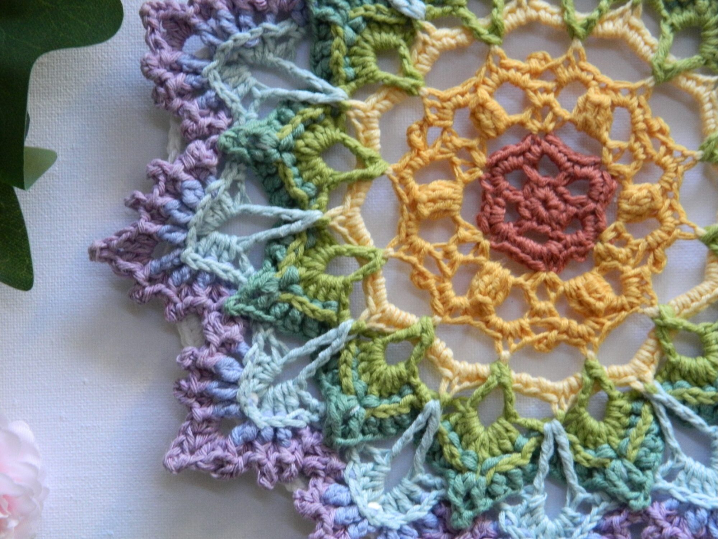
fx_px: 1742
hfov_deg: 23.3
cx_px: 359
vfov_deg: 17.6
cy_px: 270
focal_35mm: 84
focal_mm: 15.1
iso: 400
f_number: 4.2
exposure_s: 1/40
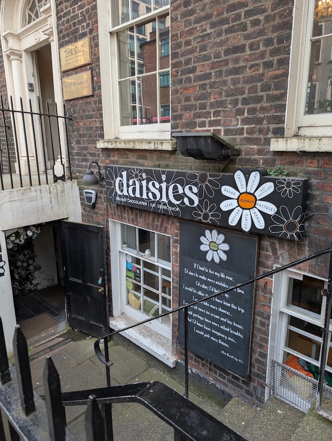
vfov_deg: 71.5
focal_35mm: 24
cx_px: 166
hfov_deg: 56.9
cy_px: 220
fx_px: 306
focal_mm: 6.9
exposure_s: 1/232
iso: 21
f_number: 1.68
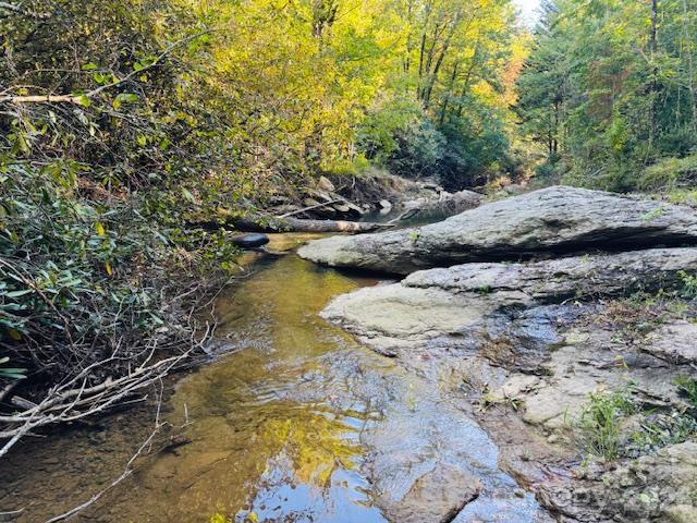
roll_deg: +2.0
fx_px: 483
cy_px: 262
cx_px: 348
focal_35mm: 24
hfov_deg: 71.6
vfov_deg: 56.8
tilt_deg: -12.6
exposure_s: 1/121
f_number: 1.78
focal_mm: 6.76
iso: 125
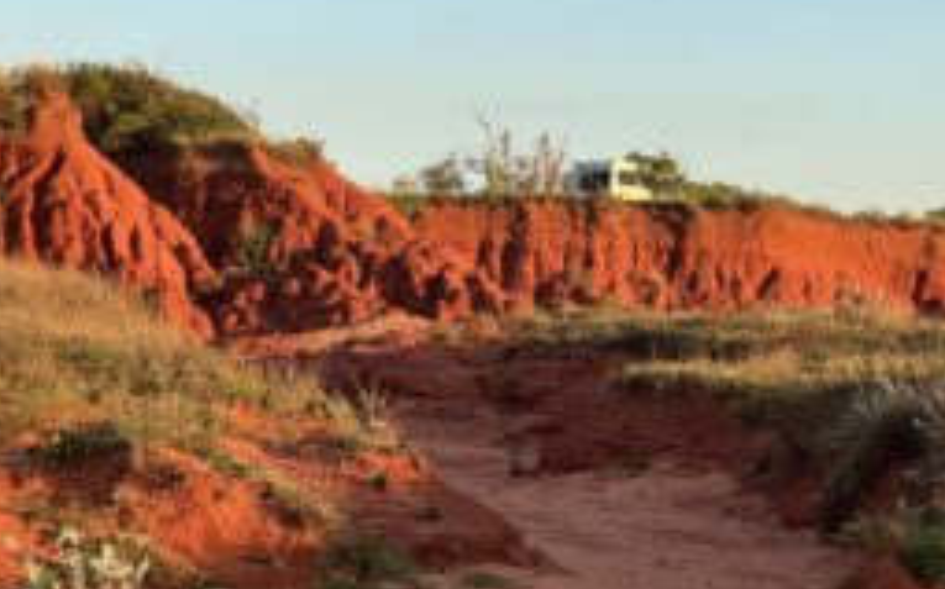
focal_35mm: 128
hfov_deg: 16.3
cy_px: 233
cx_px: 504
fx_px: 3294
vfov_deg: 10.2
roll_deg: -0.5
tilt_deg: +4.2
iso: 32
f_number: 2.8
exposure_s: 1/161
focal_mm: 9
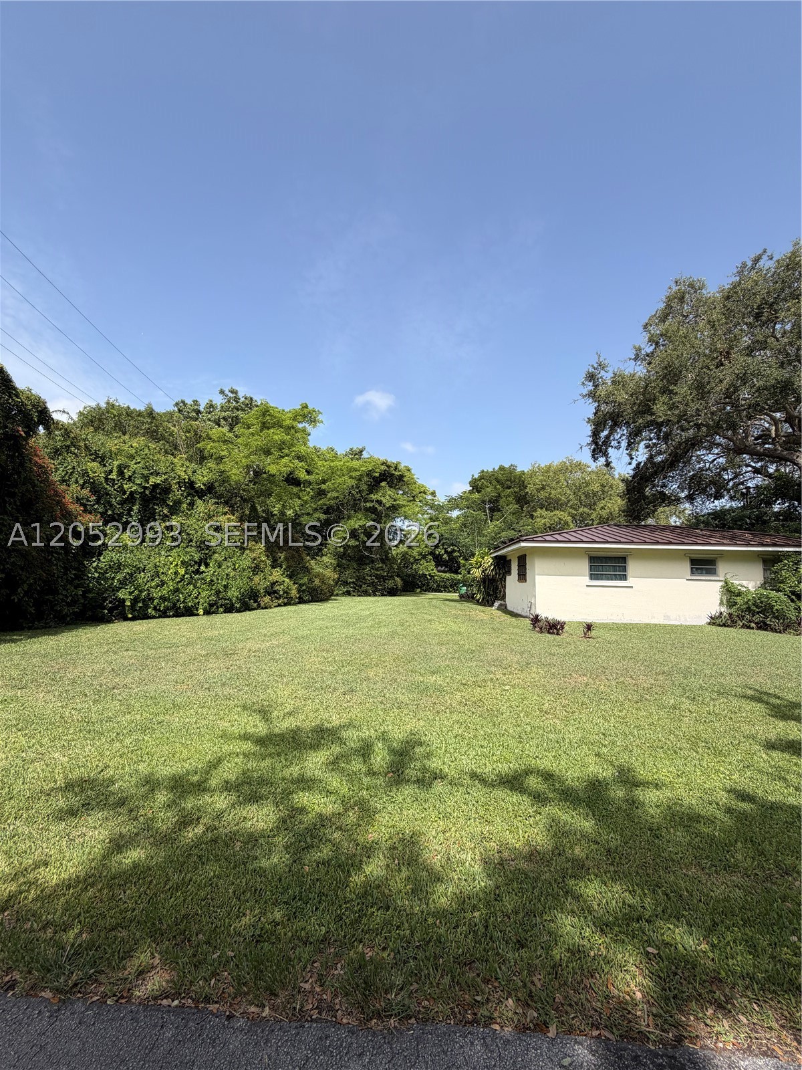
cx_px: 401
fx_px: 432
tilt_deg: +6.7
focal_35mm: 14
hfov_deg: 85.7
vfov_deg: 102.1
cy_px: 535
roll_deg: -1.3
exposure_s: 1/770
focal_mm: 2.22
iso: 25
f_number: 2.2
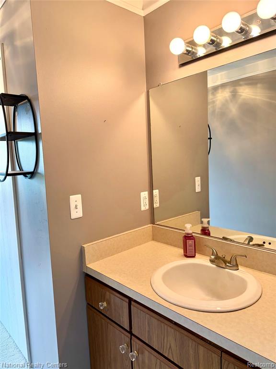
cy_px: 184
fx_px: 255
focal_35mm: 24
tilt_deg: -5.8
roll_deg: +2.3
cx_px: 138
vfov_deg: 71.6
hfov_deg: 56.8
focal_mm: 6.76
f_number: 1.78
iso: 125
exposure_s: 1/60
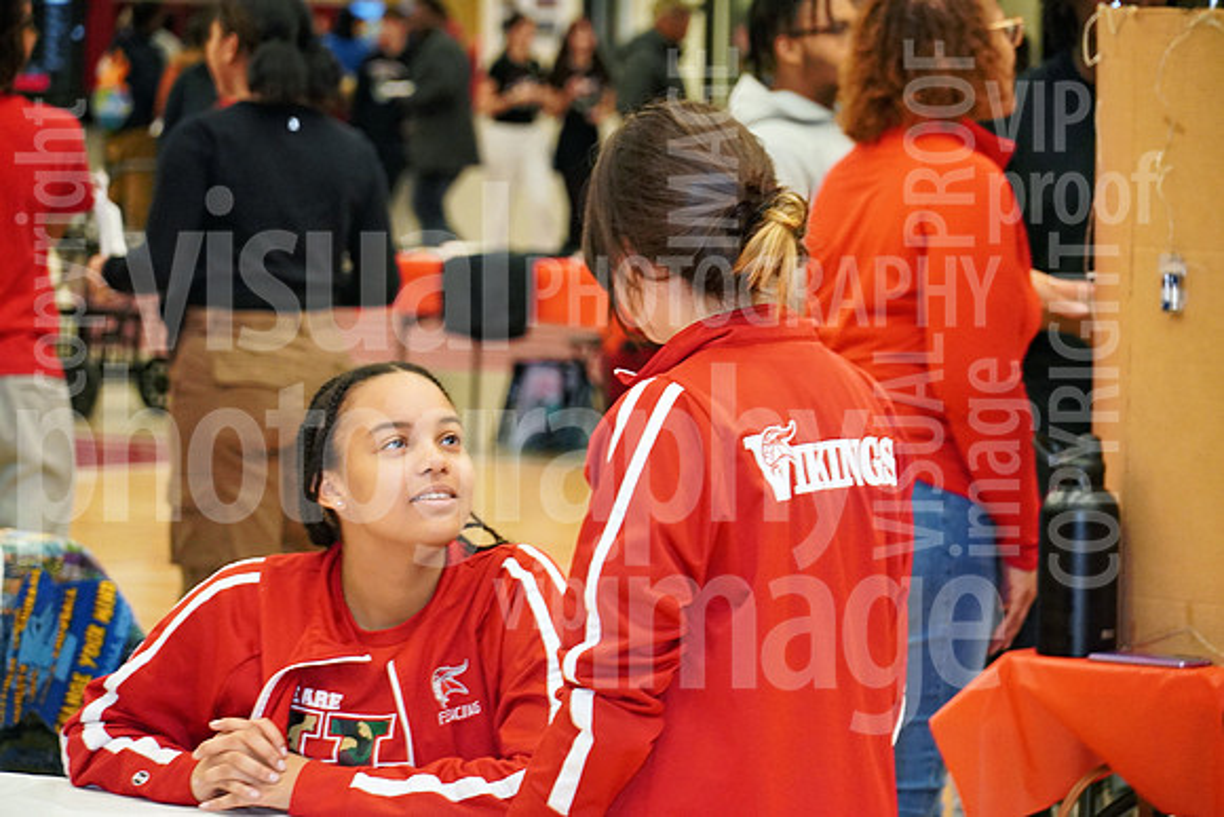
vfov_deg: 6.8
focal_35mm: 202
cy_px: 408
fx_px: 6886
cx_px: 612
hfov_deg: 10.2
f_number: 6.3
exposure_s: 1/80
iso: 2500
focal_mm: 135
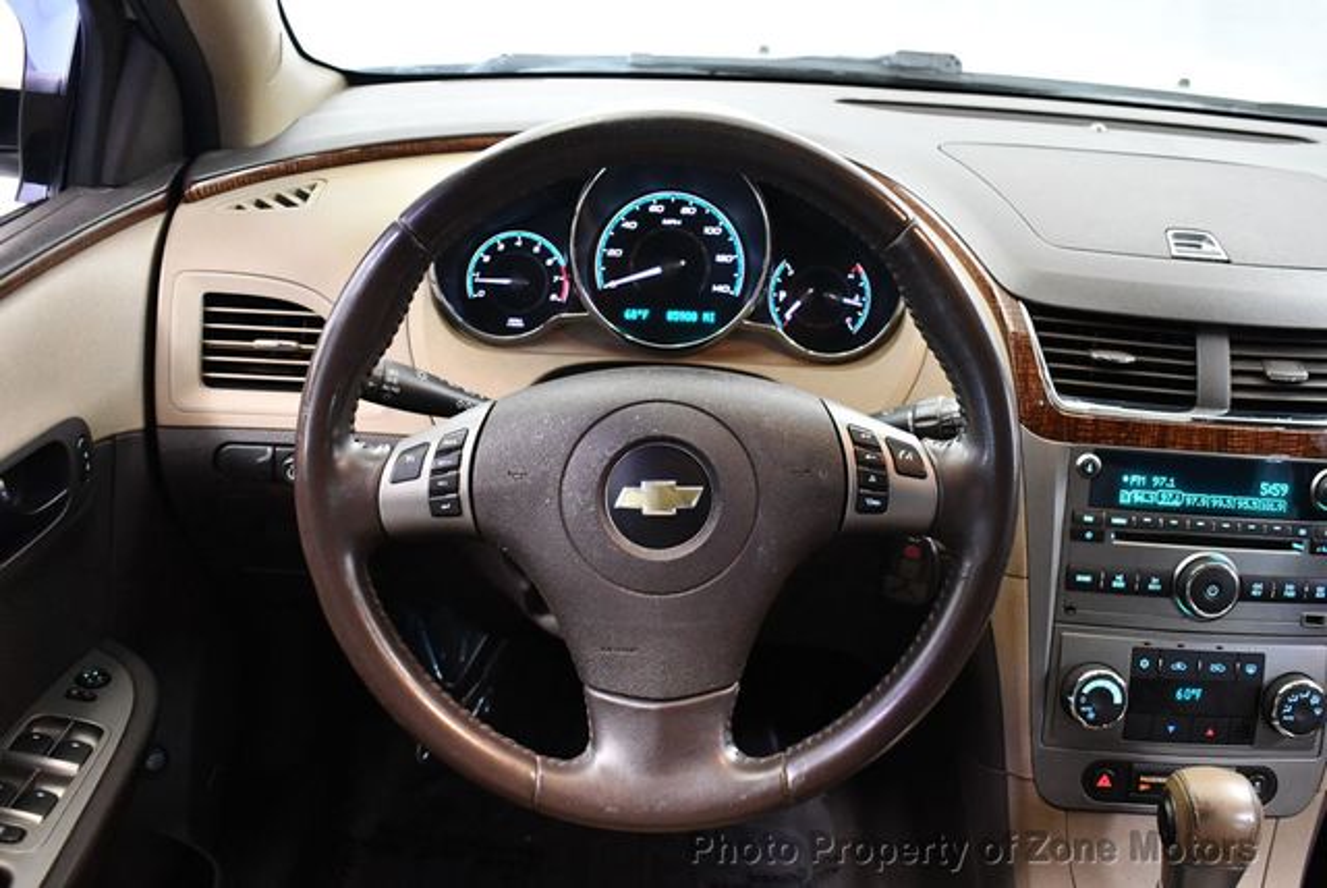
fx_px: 1328
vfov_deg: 36.9
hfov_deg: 53.1
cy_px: 444
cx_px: 664
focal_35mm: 36
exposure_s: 1/60
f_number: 3.5
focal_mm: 18
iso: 3600
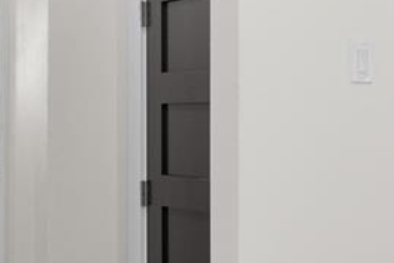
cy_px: 142
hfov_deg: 28.6
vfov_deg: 21.9
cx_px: 458
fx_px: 679
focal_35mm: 62
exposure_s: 1/6
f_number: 7.1
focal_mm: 16
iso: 800
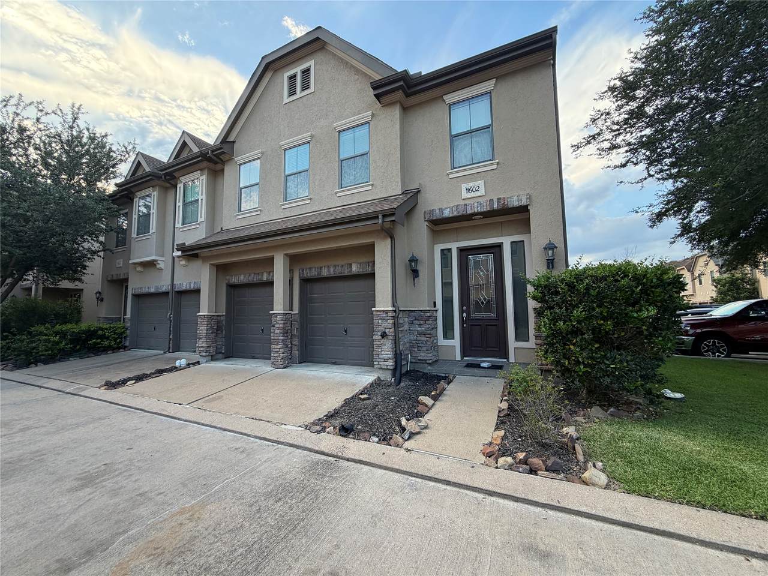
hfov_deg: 102.1
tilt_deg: +4.7
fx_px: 311
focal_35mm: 14
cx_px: 384
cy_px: 288
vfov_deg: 85.7
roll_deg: +1.1
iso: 50
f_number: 2.2
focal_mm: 2.22
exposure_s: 1/127
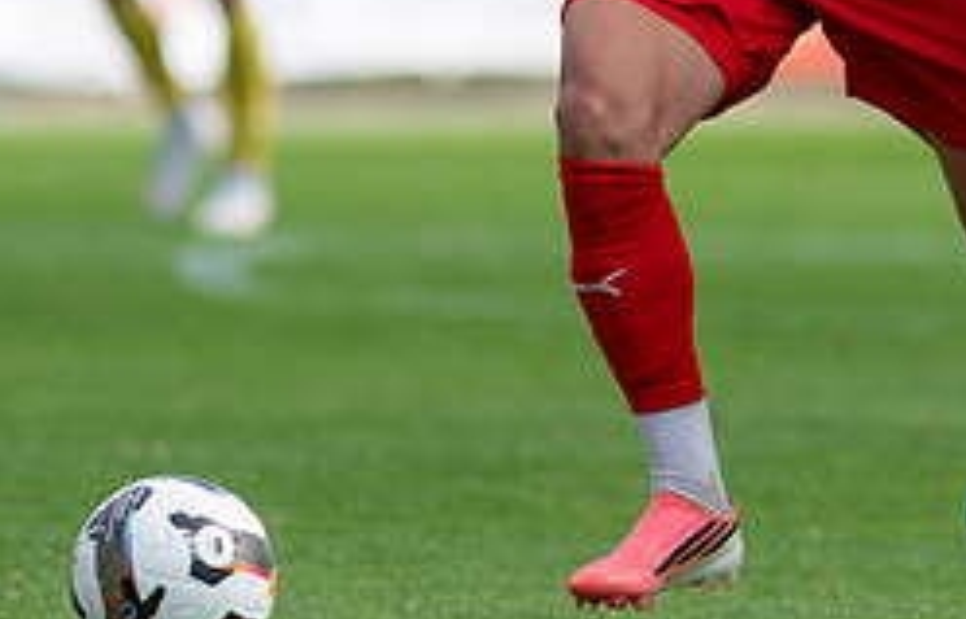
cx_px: 899
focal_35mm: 1239
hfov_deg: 1.7
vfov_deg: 1.1
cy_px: 54
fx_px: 32857
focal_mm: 300
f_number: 3.2
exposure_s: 1/2000
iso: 140
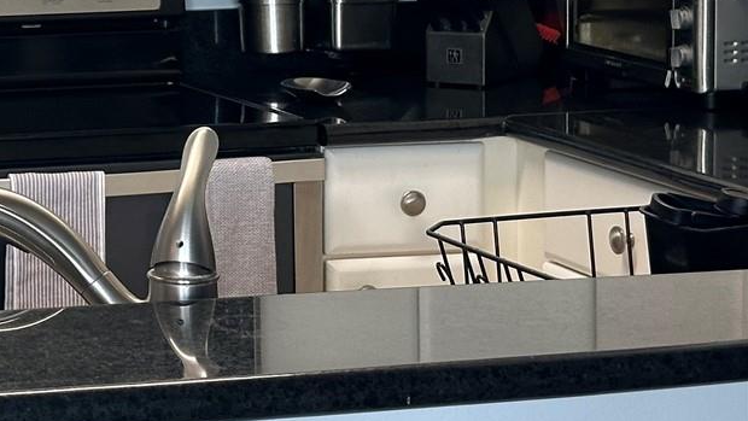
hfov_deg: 15.2
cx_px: -216
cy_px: -18
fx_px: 2678
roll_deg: +0.4
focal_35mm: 135
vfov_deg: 8.9
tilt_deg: -5.5
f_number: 1.78
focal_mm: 6.86
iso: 64
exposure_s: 1/60
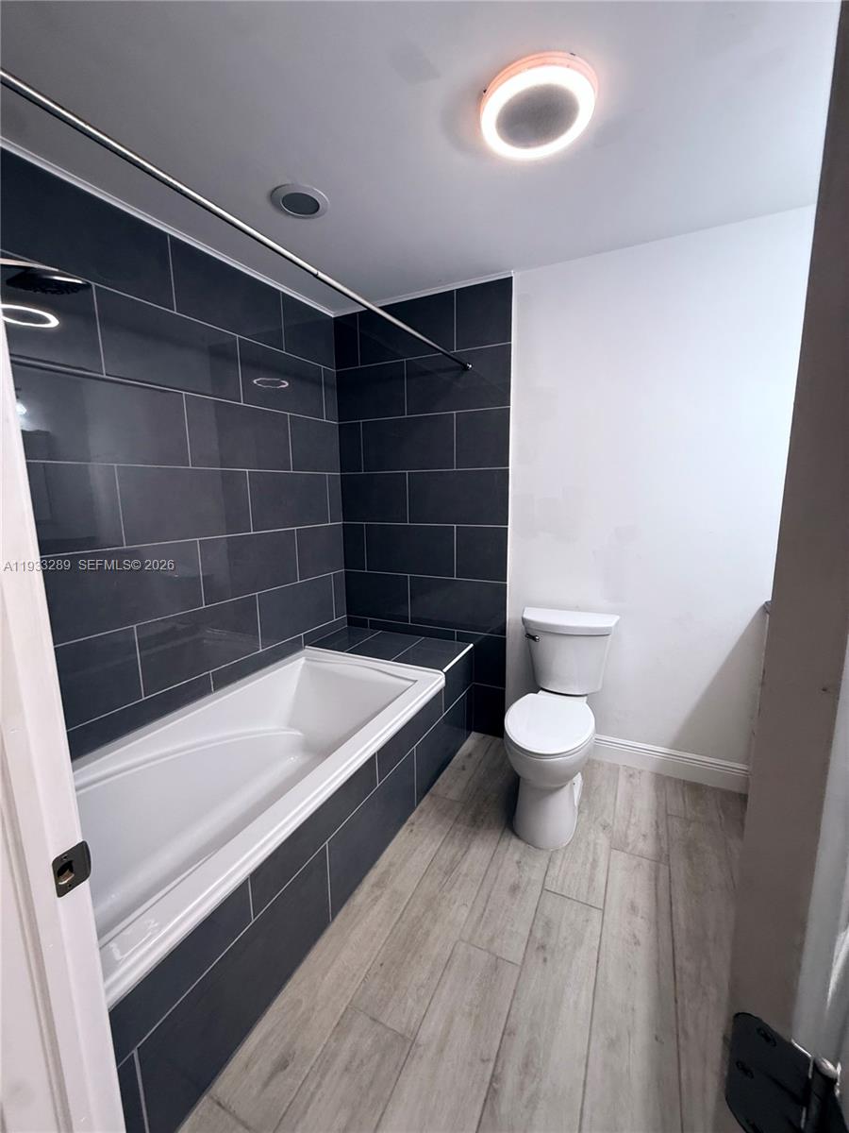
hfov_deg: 85.7
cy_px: 566
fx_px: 458
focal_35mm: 14
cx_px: 424
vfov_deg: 102.1
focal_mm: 2.22
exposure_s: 1/60
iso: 200
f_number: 2.2
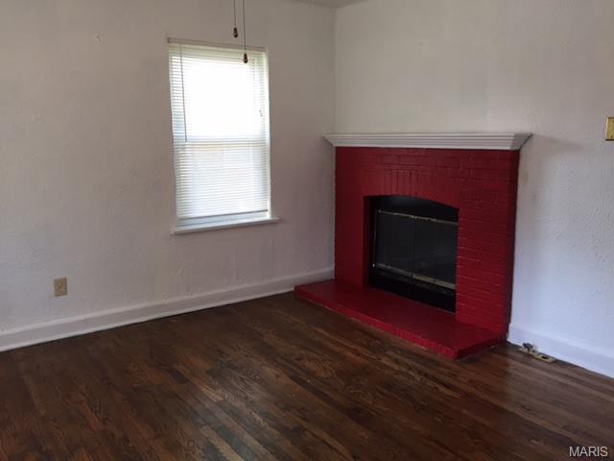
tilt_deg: -11.5
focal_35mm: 29
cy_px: 230
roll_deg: -0.5
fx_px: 514
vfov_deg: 48.2
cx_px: 307
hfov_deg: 61.7
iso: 40
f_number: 2.2
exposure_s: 1/30
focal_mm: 4.15
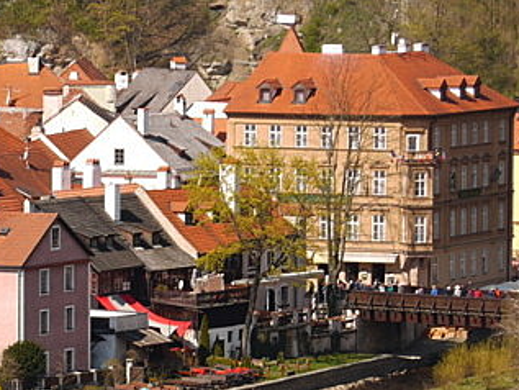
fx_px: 4935
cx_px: -126
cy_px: 418
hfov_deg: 6.0
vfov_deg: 4.5
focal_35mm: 329
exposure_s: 1/400
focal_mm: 51
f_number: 6.3
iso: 100
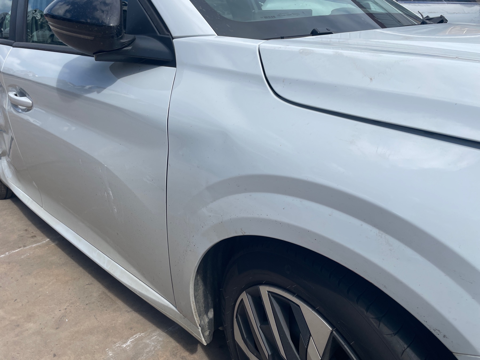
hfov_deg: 67.3
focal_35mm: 26
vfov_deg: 53.1
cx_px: 240
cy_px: 180
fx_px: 361
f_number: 1.6
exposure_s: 1/3300
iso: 32
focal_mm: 4.2
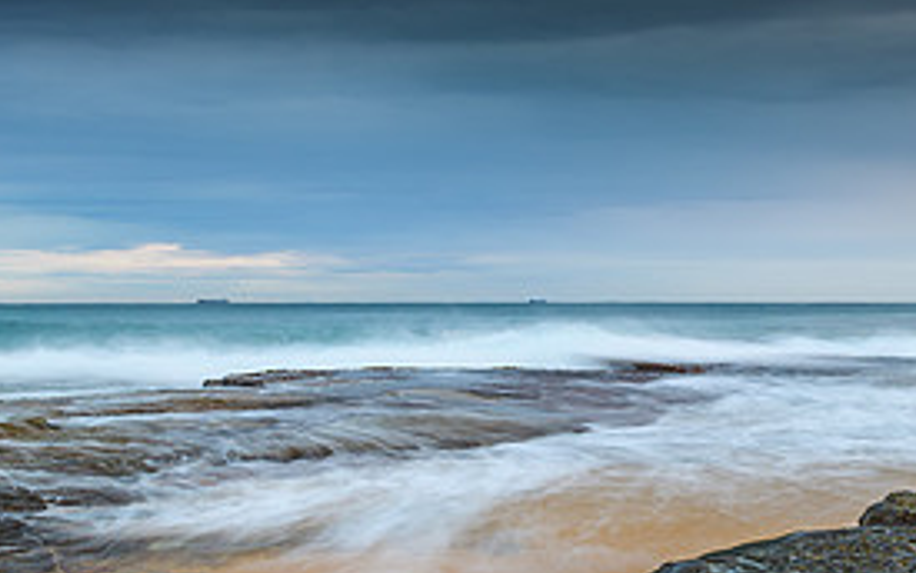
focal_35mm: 53
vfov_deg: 24.4
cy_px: 277
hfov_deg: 37.8
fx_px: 1323
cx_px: 607
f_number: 8
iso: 64
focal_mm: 16
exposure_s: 1.3
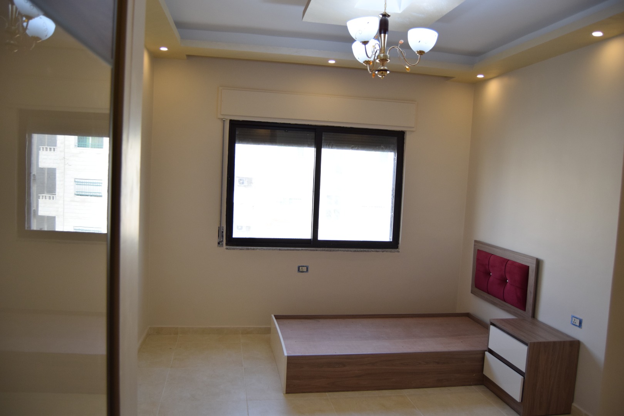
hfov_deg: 67.4
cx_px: 312
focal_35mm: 27
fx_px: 468
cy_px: 208
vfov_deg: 47.9
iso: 640
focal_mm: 18
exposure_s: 1/200
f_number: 3.5
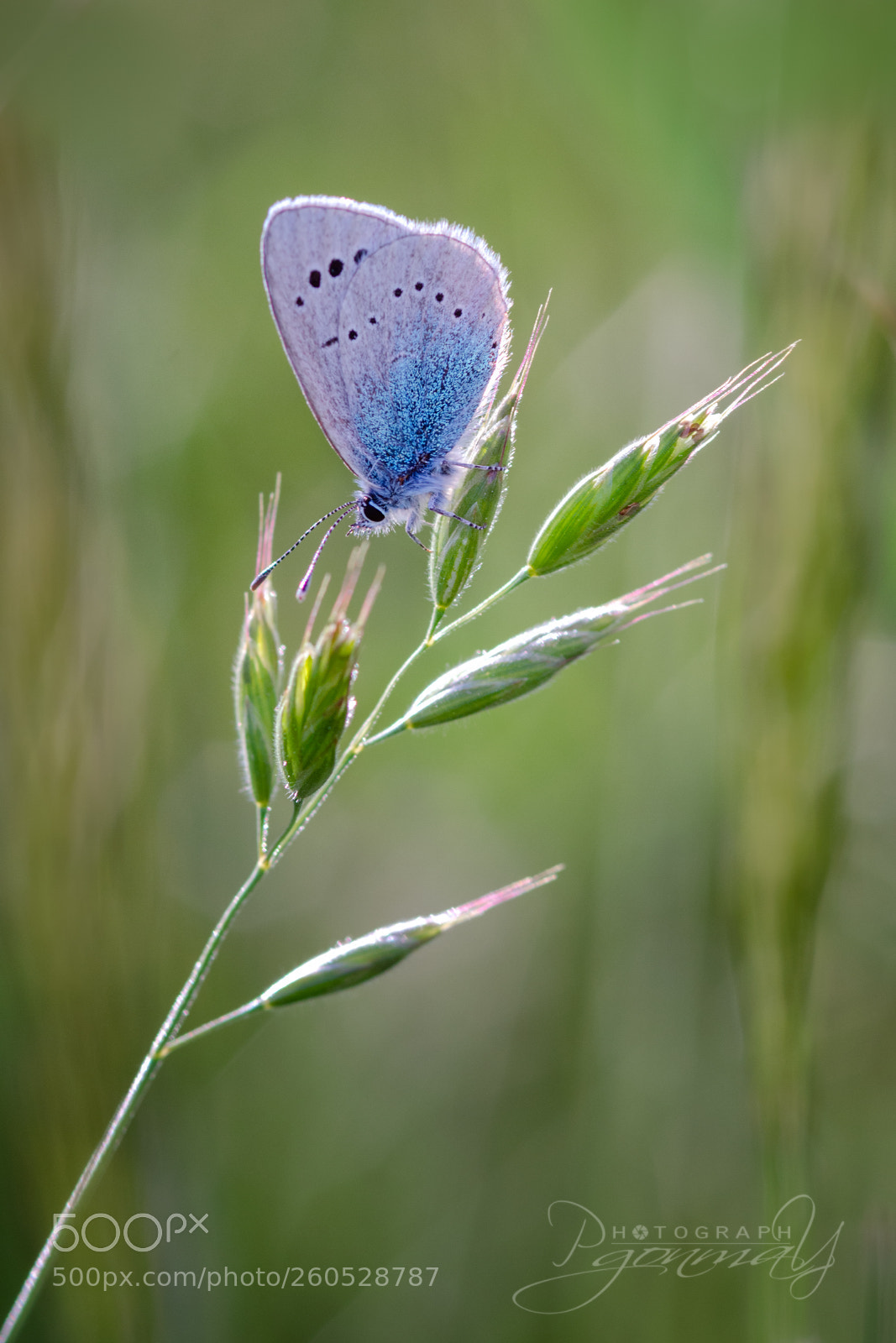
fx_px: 5878
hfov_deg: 8.7
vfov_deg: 13.0
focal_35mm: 158
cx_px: 448
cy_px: 672
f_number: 8
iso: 320
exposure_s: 1/320
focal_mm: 105
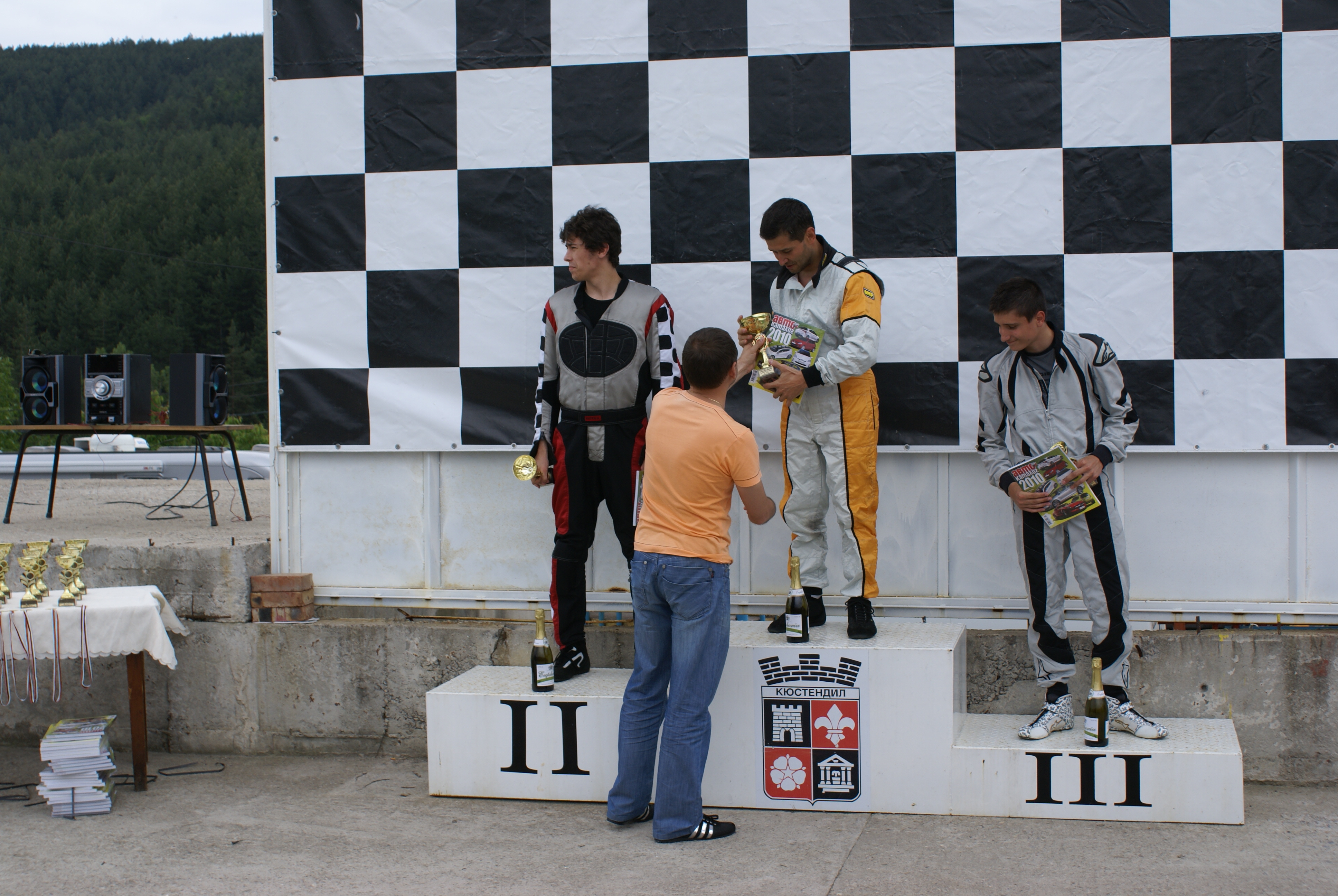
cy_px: 448
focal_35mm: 45
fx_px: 1674
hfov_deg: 43.6
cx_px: 669
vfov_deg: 29.9
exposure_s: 1/250
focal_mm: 30
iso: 100
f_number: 7.1
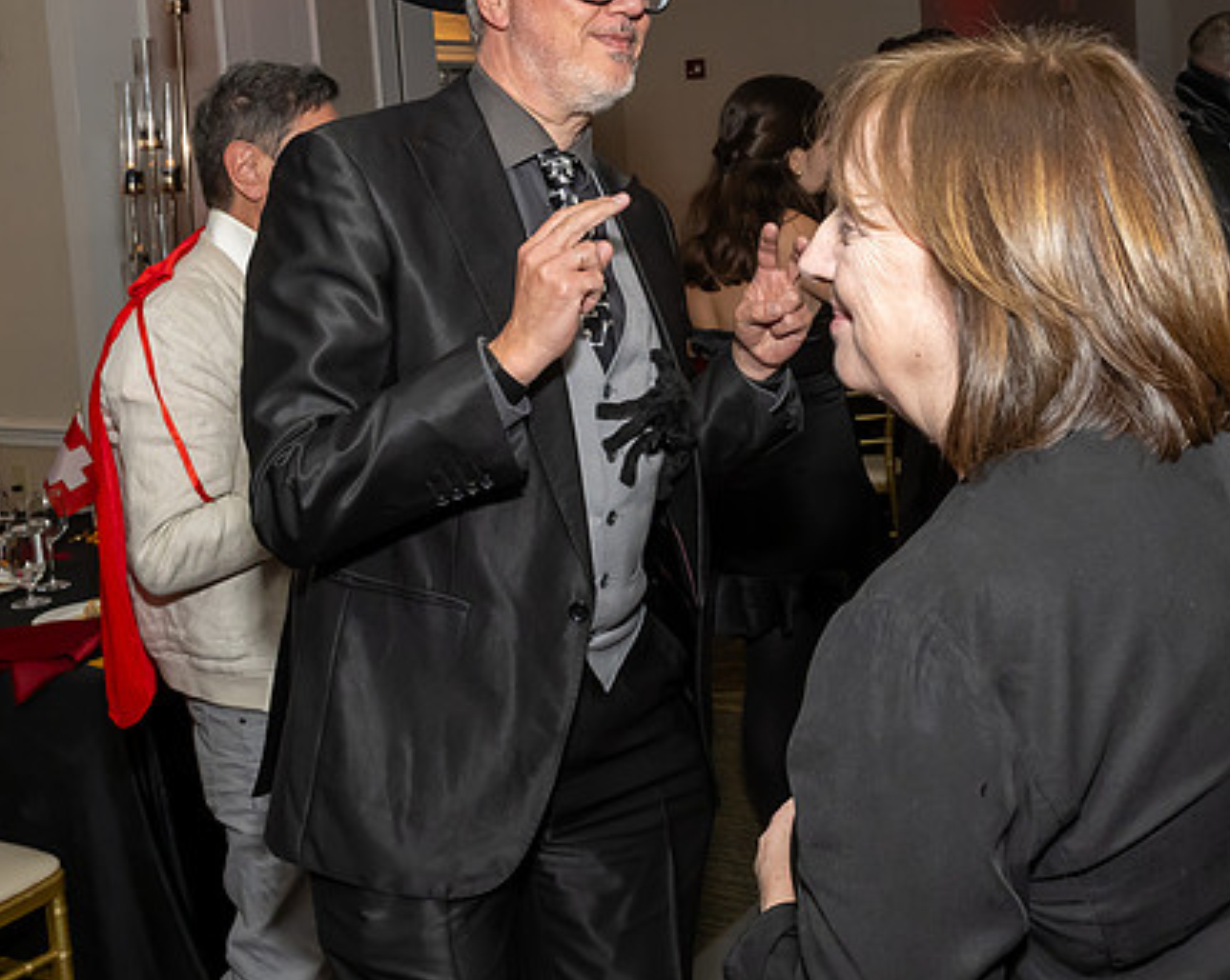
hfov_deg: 42.7
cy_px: 260
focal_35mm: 43
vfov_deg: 34.2
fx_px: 1564
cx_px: 751
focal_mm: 17
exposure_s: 1/250
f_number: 8
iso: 800
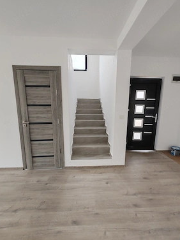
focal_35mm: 17
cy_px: 123
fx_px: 118
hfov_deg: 74.7
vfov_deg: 91.0
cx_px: 91
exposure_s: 1/50
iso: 80
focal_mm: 1.96
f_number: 2.2
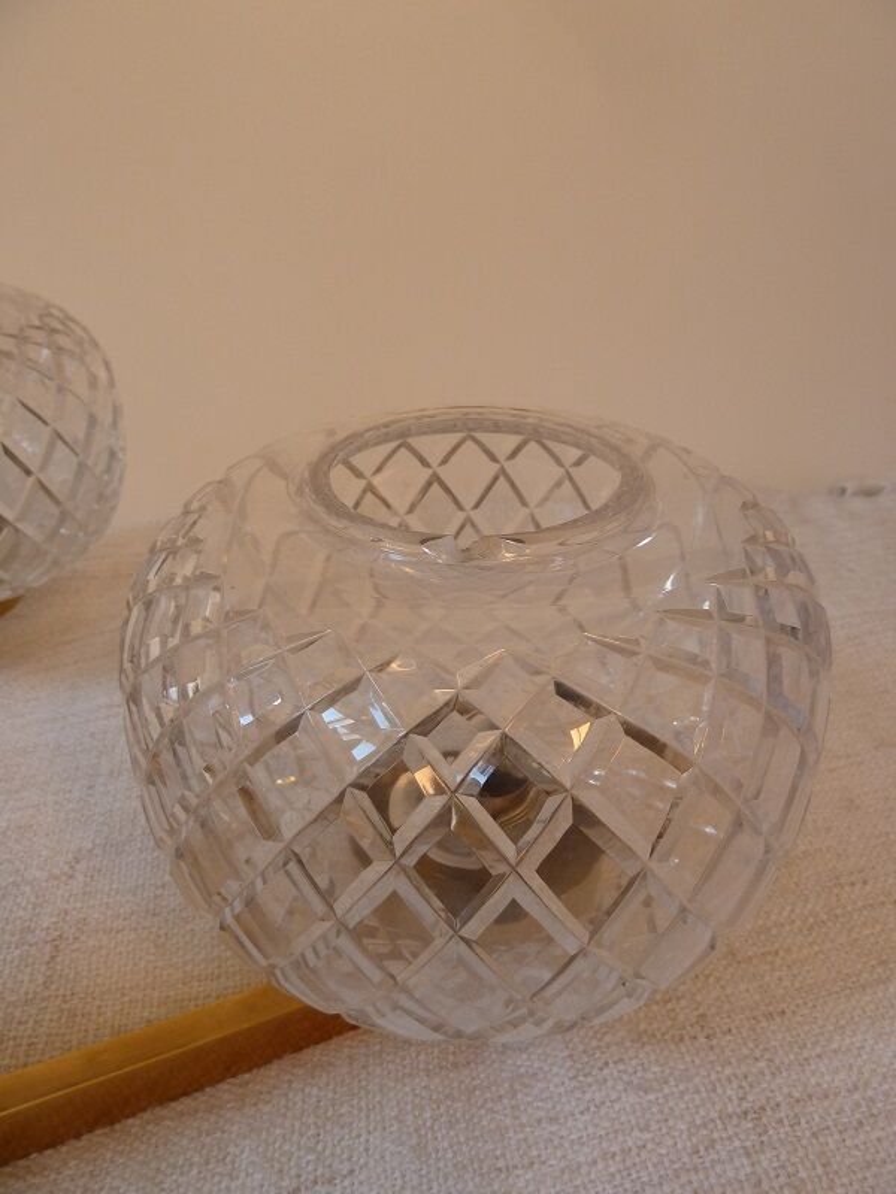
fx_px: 863
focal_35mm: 25
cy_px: 597
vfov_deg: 69.4
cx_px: 448
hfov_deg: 54.9
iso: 200
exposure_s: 1/30
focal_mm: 4.1
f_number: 3.3
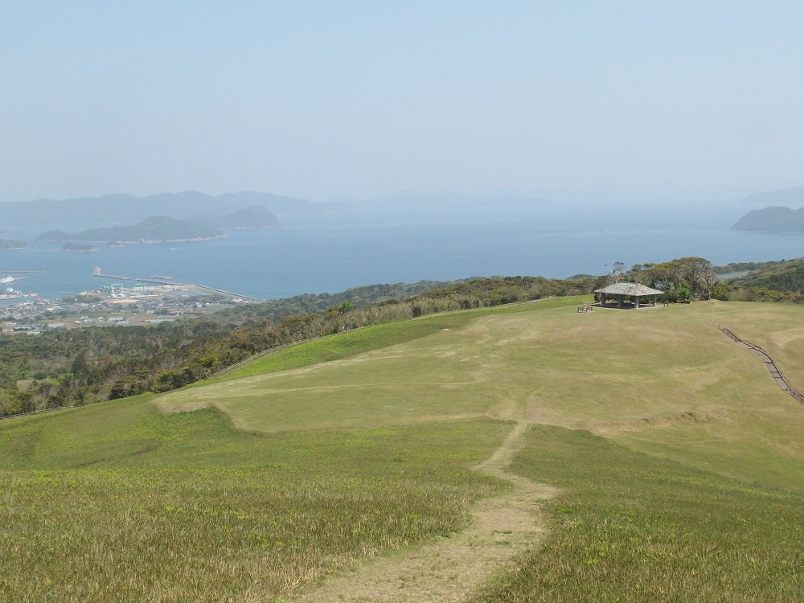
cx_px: 402
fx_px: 1301
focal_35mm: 56
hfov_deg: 34.3
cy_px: 302
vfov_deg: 26.1
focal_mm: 10
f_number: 8
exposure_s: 1/1600
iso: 500
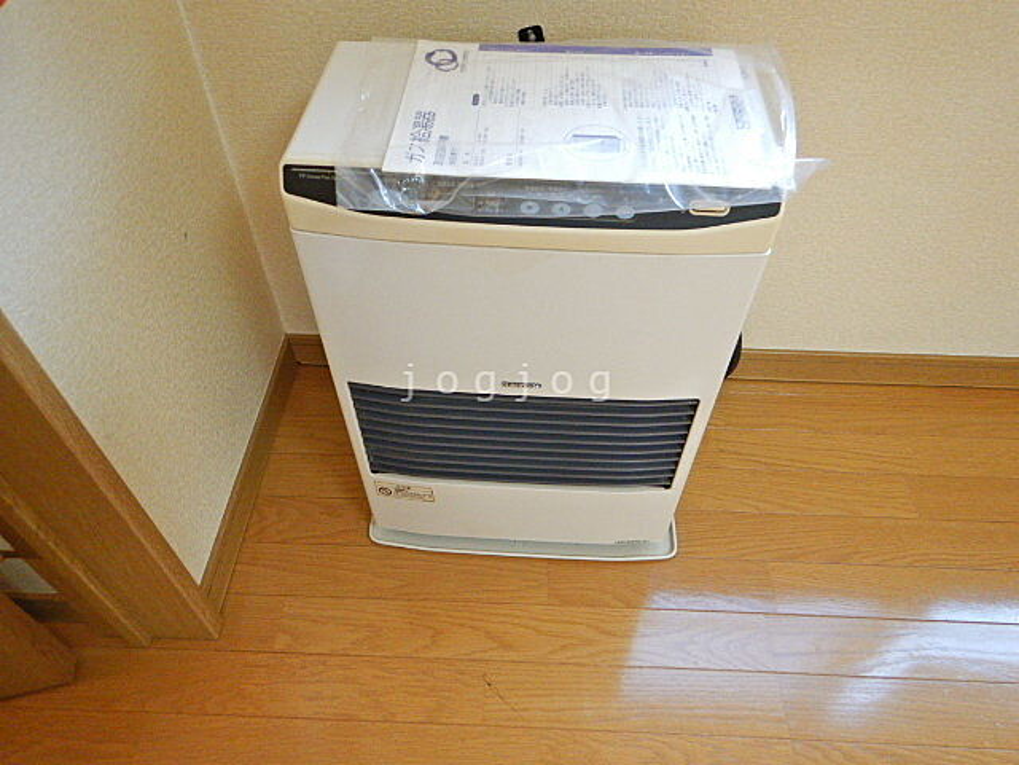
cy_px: 382
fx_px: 706
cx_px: 510
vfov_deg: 56.8
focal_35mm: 24
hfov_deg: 71.6
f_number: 2.8
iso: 200
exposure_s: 1/25
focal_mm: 4.3
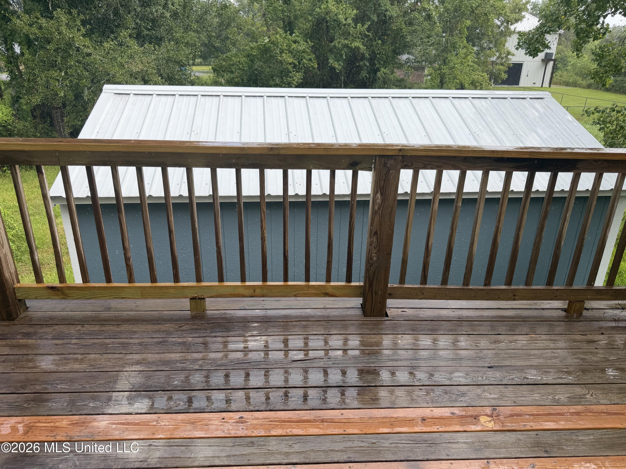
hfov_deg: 71.6
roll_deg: -1.3
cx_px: 313
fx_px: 434
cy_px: 234
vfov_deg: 56.8
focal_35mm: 24
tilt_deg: -23.3
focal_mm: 6.76
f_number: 1.78
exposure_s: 1/1018
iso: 80
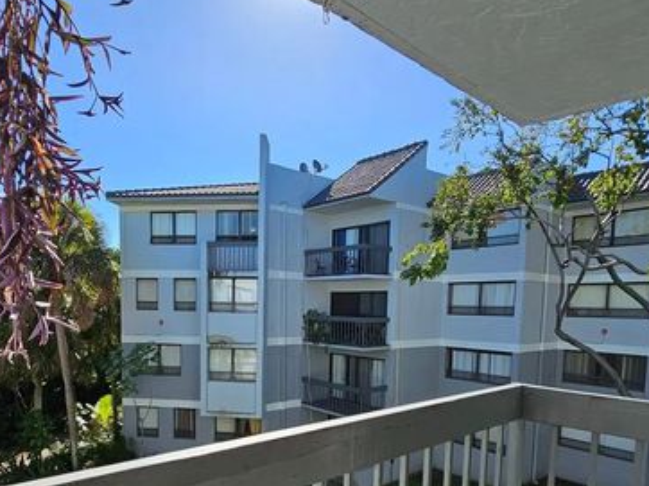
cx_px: 267
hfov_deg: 73.3
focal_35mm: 23
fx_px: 431
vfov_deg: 56.8
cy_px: 344
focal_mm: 2.2
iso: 50
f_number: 2.2
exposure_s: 1/1461
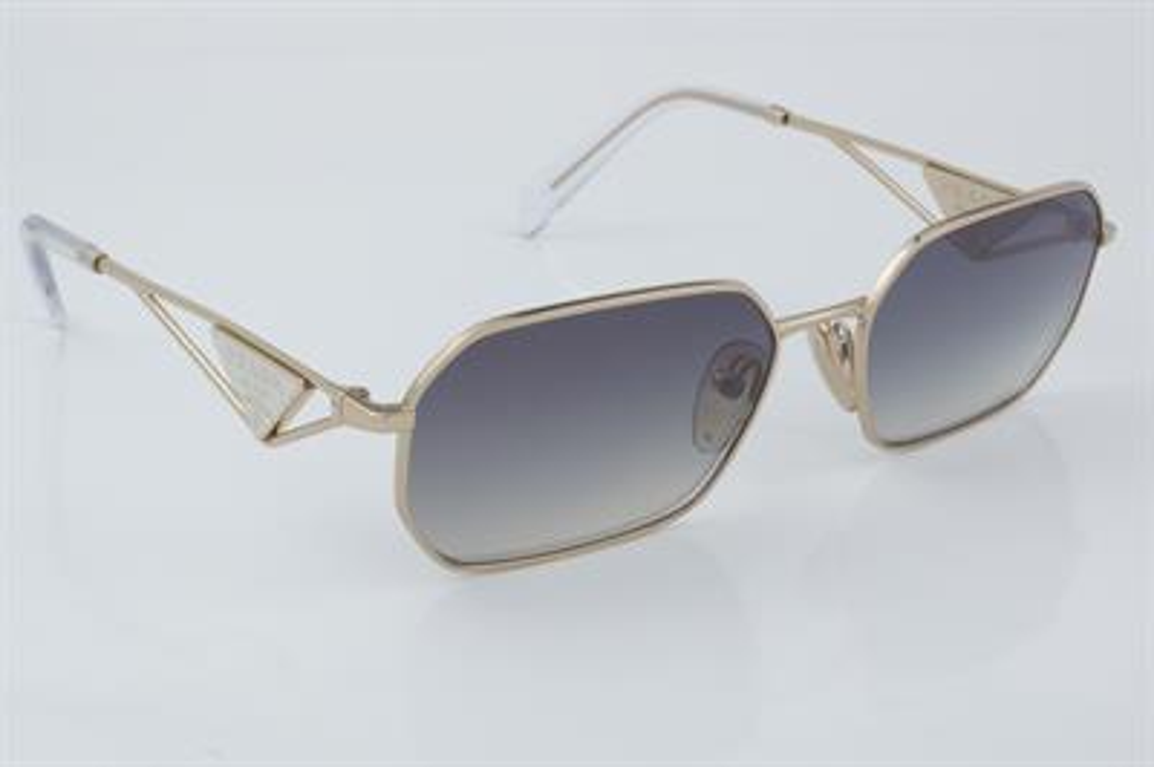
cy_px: 384
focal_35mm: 75
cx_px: 577
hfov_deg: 27.0
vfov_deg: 18.2
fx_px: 2402
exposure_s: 1/4
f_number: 32
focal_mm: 50
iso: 100
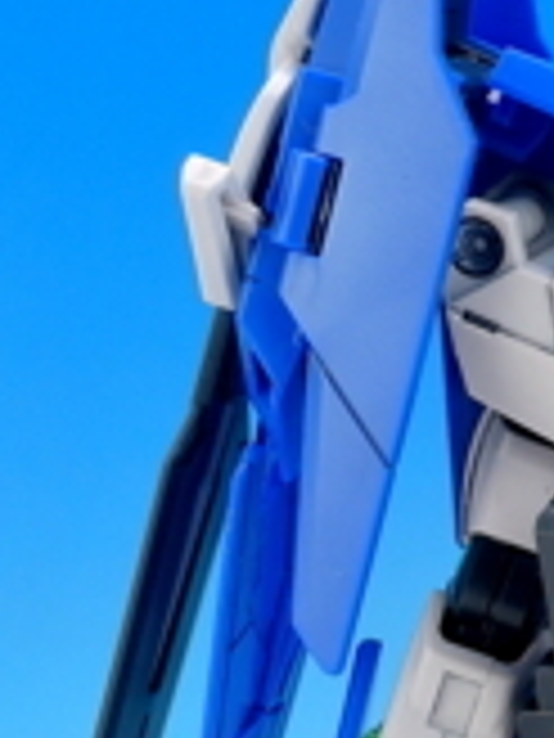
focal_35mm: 219
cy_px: 909
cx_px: 928
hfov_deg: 6.7
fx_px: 4673
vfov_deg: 8.9
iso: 80
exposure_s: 1/1.6
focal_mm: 12.8
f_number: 5.8
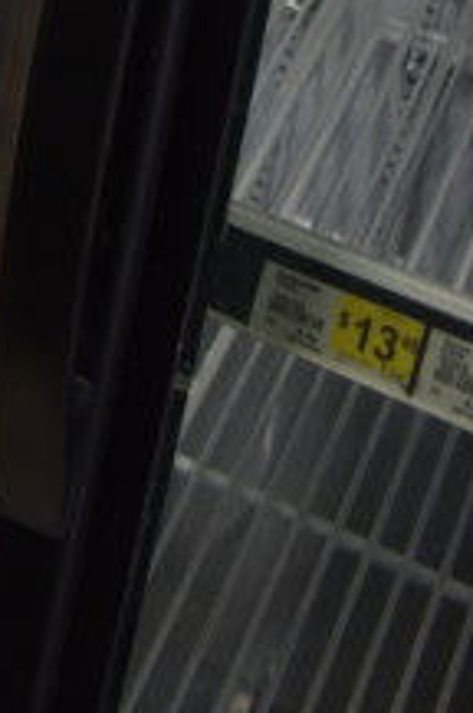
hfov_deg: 10.8
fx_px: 2254
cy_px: -744
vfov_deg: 14.6
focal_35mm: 114
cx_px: -512
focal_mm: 18
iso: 720
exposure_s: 1/30
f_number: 3.5
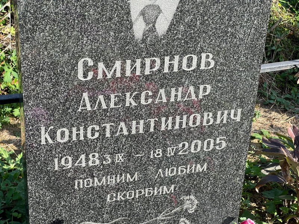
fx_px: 665
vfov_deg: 19.1
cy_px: 112
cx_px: 150
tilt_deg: -31.3
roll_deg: -1.0
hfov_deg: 25.3
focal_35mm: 77
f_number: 2.8
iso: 32
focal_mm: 9
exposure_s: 1/227
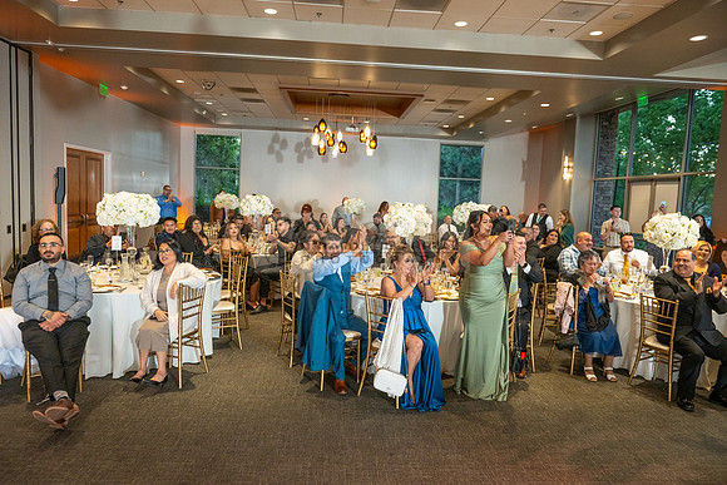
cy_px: 242
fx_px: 485
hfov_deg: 73.7
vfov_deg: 53.2
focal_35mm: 24
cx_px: 364
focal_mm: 24
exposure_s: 1/200
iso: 800
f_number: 3.5
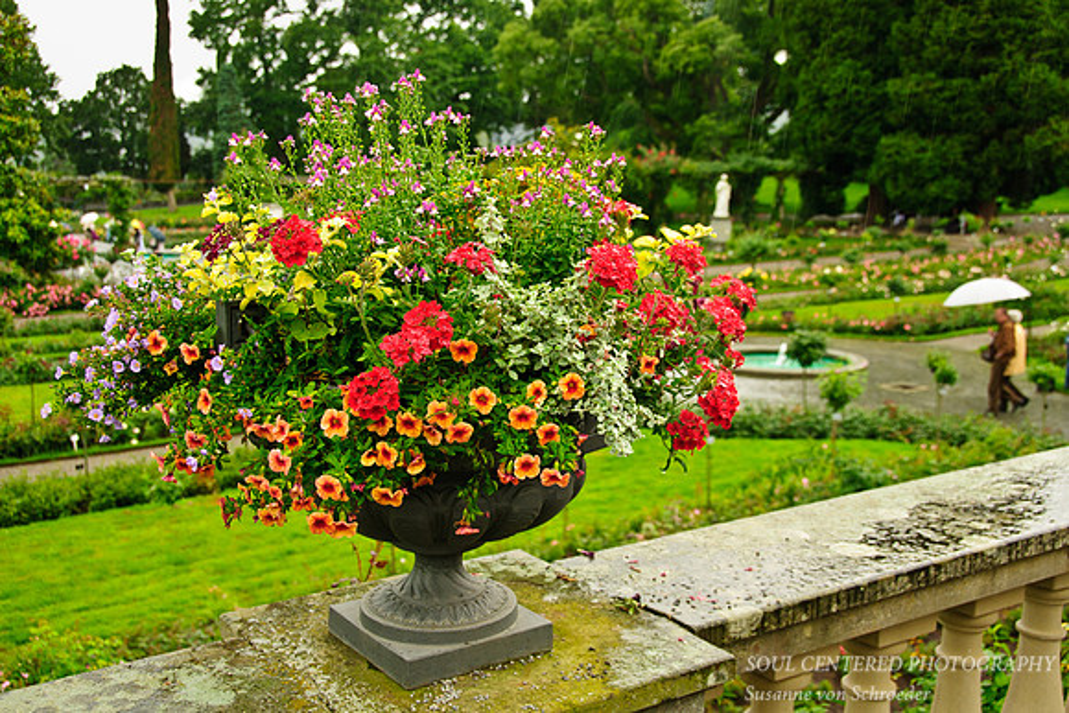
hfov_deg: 46.4
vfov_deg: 31.9
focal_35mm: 42
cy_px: 356
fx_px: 1247
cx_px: 534
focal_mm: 28
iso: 200
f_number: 5.6
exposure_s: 1/90
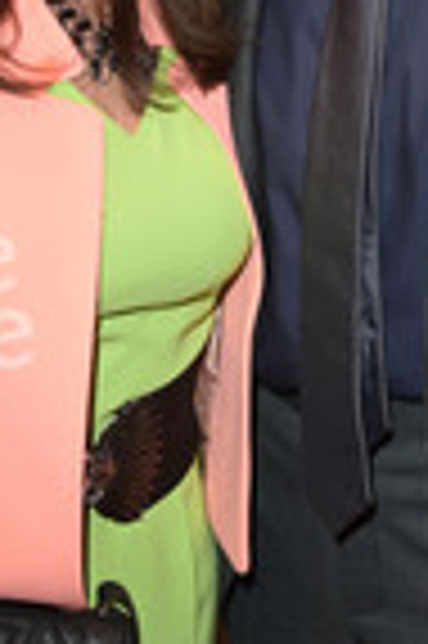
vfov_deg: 23.0
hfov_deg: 15.6
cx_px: 293
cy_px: 117
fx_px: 1555
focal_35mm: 87
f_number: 5.6
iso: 1600
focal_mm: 31
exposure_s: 1/40
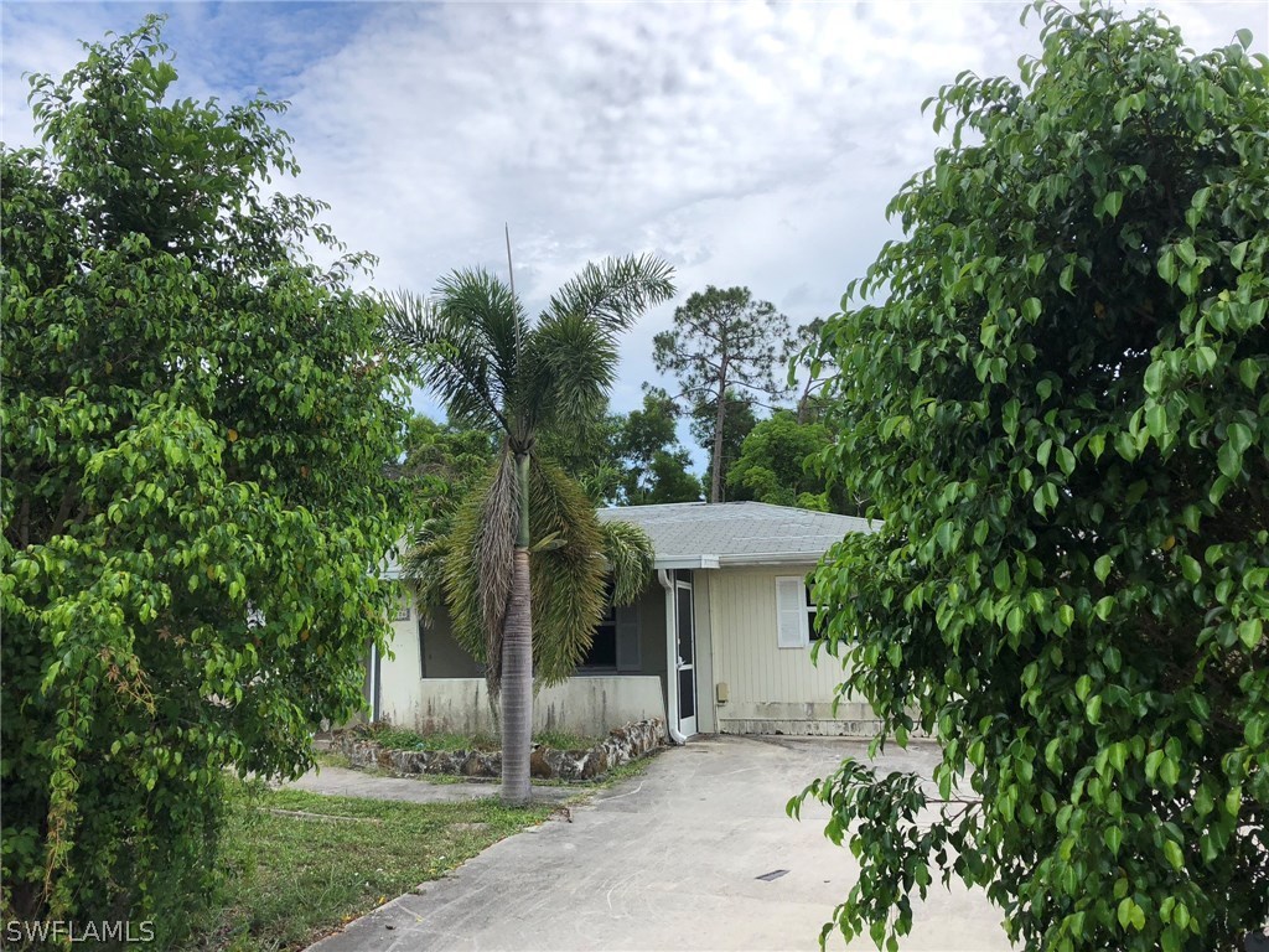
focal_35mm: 28
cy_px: 476
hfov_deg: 63.4
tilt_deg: +10.2
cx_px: 634
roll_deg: -0.4
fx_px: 1026
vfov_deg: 49.7
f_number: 1.8
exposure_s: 1/1548
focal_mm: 3.99
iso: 20
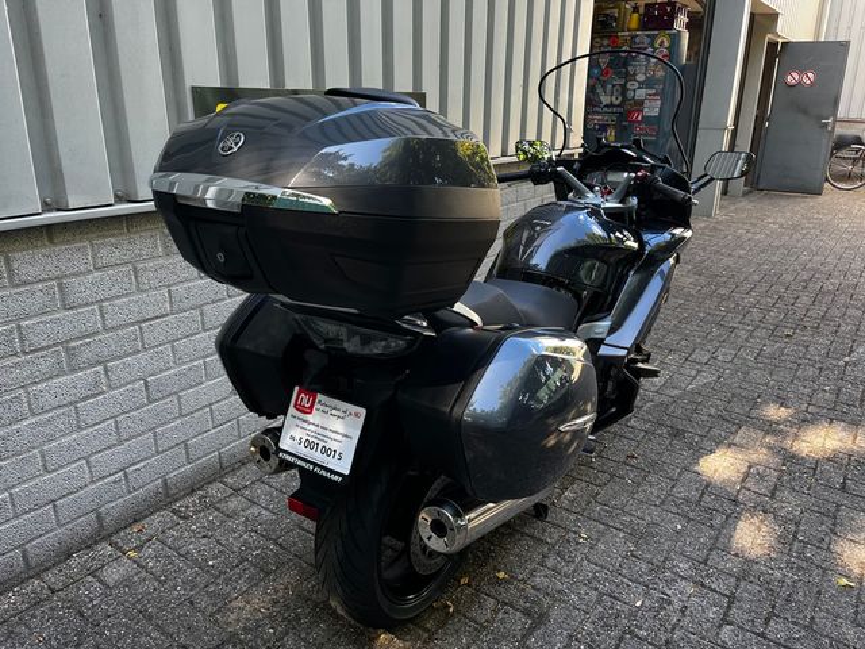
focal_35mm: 26
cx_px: 432
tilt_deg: -19.8
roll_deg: -0.1
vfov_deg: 53.1
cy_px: 324
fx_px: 650
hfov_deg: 67.3
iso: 64
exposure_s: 1/121
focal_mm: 5.1
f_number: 1.6
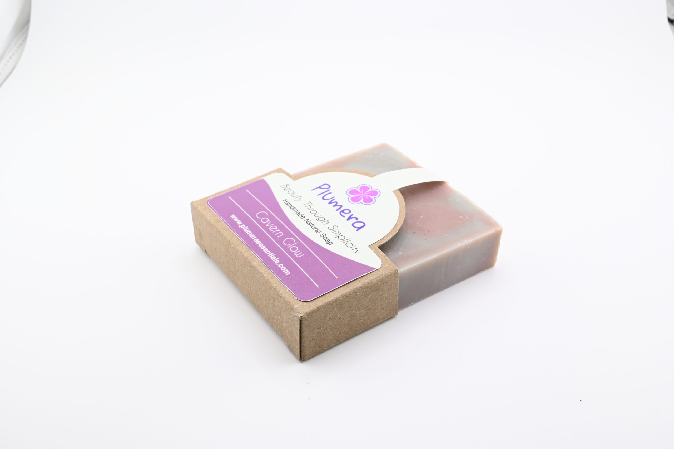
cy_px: 224
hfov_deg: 47.4
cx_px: 337
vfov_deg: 32.6
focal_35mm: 41
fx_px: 767
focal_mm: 41
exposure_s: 1/160
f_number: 20
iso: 1000
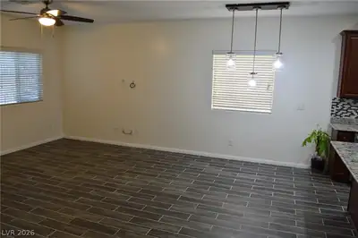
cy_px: 119
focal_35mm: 27
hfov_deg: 67.4
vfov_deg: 47.9
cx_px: 179
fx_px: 268
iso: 400
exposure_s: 1/20
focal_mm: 18
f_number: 6.3
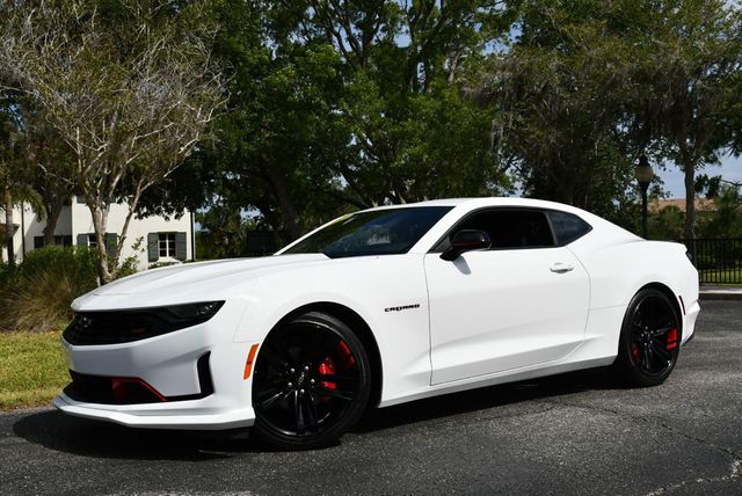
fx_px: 908
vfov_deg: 30.6
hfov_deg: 44.5
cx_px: 371
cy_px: 248
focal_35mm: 44
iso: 100
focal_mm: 22
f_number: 10
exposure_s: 1/400
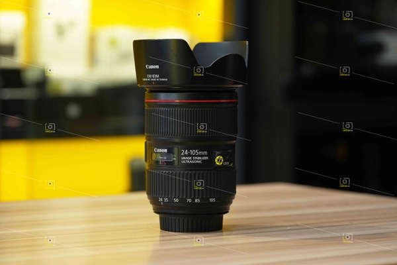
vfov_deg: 13.0
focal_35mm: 105
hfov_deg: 19.5
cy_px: 132
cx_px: 198
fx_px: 1158
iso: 1600
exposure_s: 1/160
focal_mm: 105
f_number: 5.6
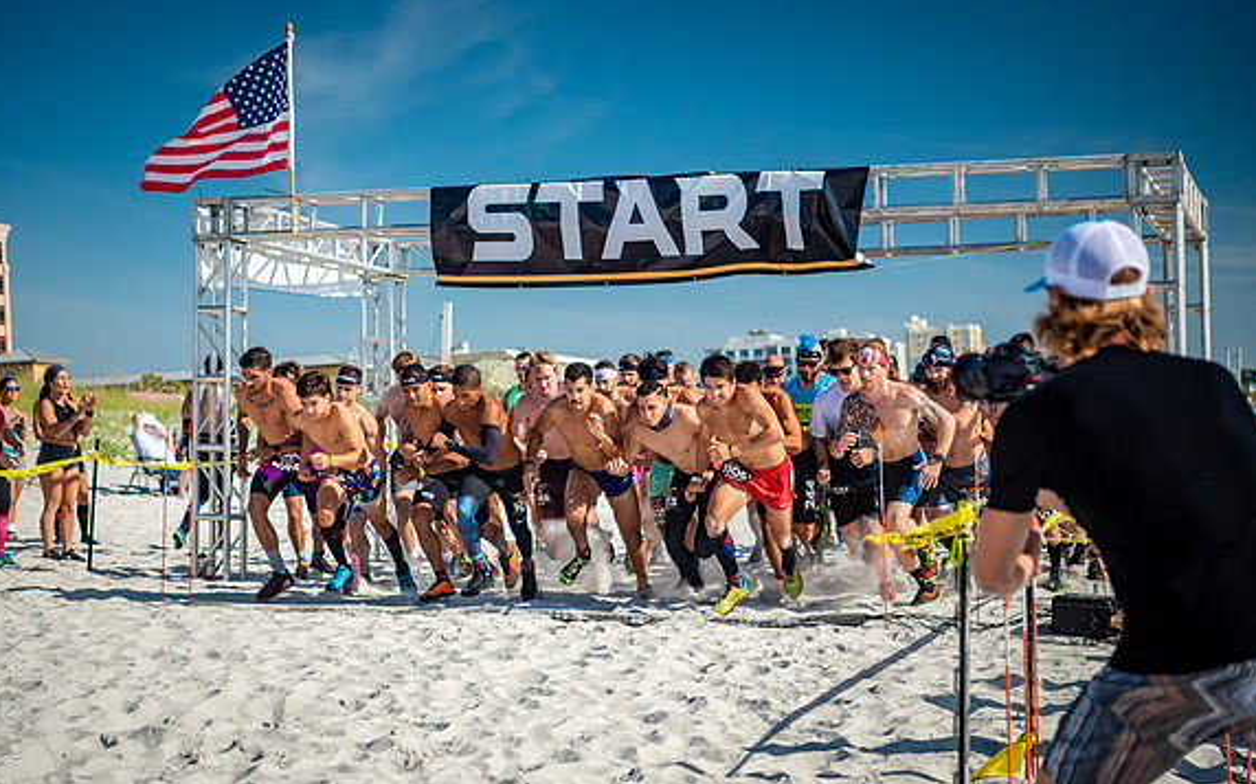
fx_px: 2156
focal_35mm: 63
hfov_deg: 32.5
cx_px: 563
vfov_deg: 20.6
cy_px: 357
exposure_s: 1/4000
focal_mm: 52
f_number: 2.8
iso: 360
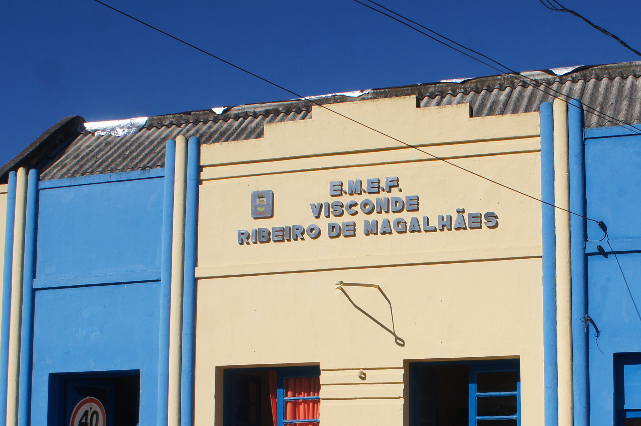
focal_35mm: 60
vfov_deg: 22.1
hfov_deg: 33.0
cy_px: 380
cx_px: 449
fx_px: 1067
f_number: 8
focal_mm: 20
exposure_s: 1/1000
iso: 200
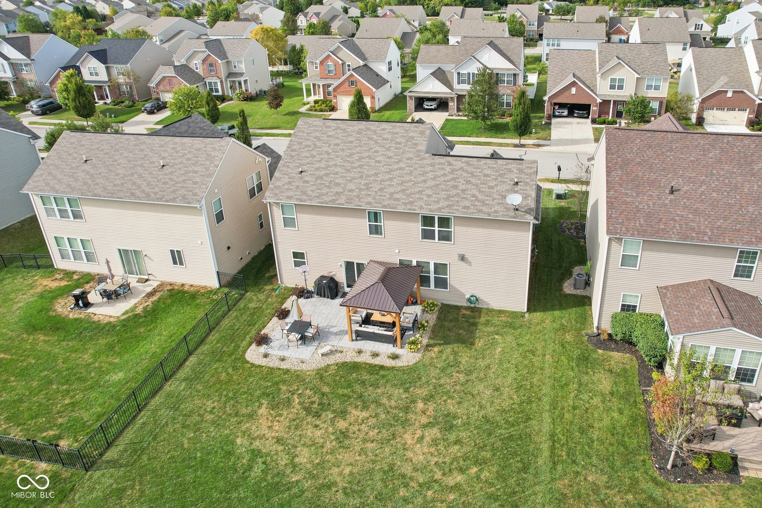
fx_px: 466
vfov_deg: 57.2
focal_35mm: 22
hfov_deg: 78.6
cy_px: 254
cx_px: 381
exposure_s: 1/1000
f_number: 2.8
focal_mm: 8.4
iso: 110
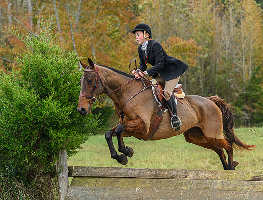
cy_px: 100
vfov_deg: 11.9
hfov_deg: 15.6
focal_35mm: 125
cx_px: 144
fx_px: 957
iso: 1000
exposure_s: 1/800
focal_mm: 82
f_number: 3.5
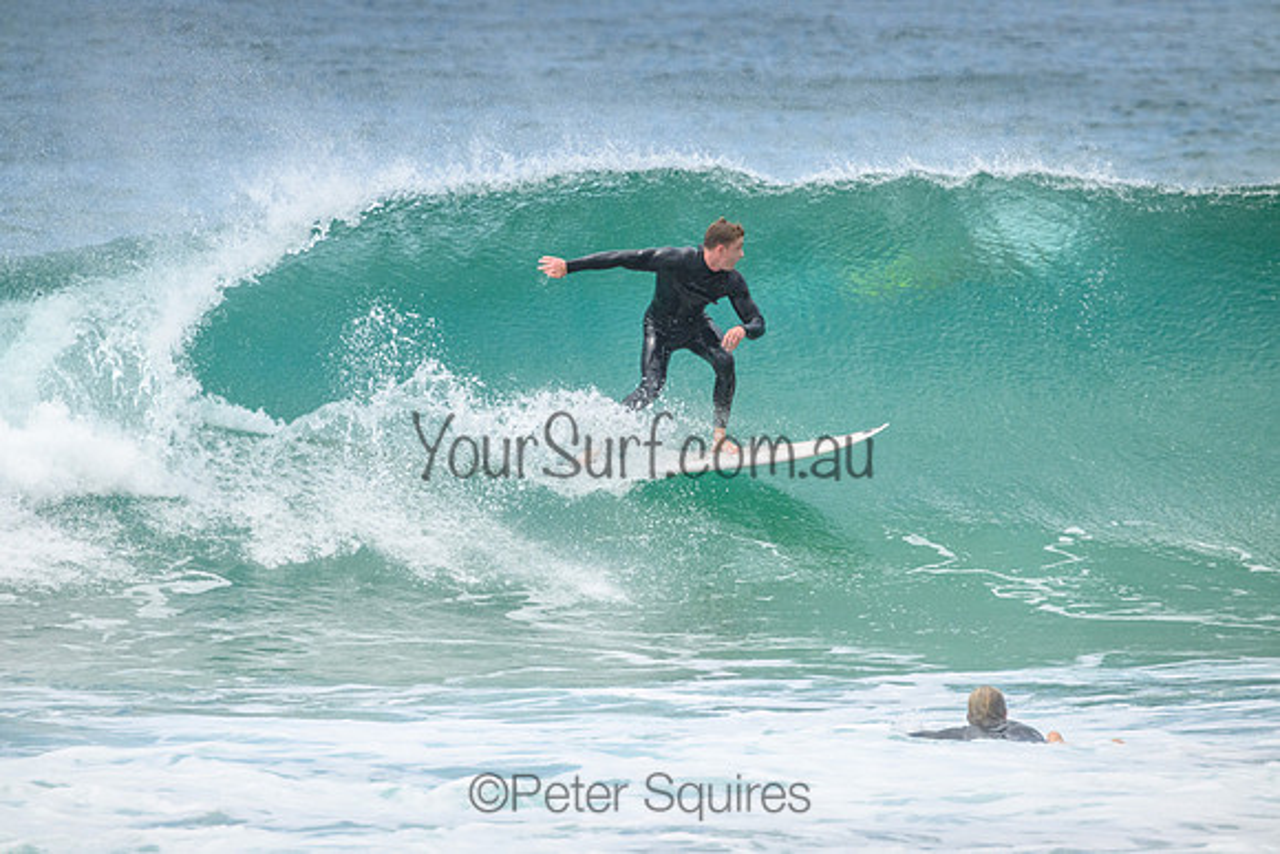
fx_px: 28450
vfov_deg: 1.7
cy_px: 427
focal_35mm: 800
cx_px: 640
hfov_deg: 2.6
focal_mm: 800
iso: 2200
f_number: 11
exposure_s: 1/3200
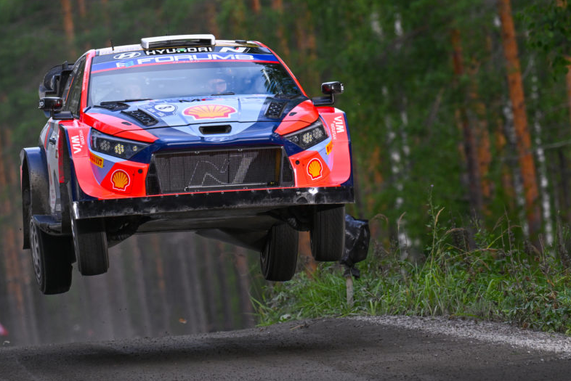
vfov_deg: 2.3
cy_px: 167
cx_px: 219
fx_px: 9506
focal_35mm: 599
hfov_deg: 3.4
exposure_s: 1/1250
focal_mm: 460
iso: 1600
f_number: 9
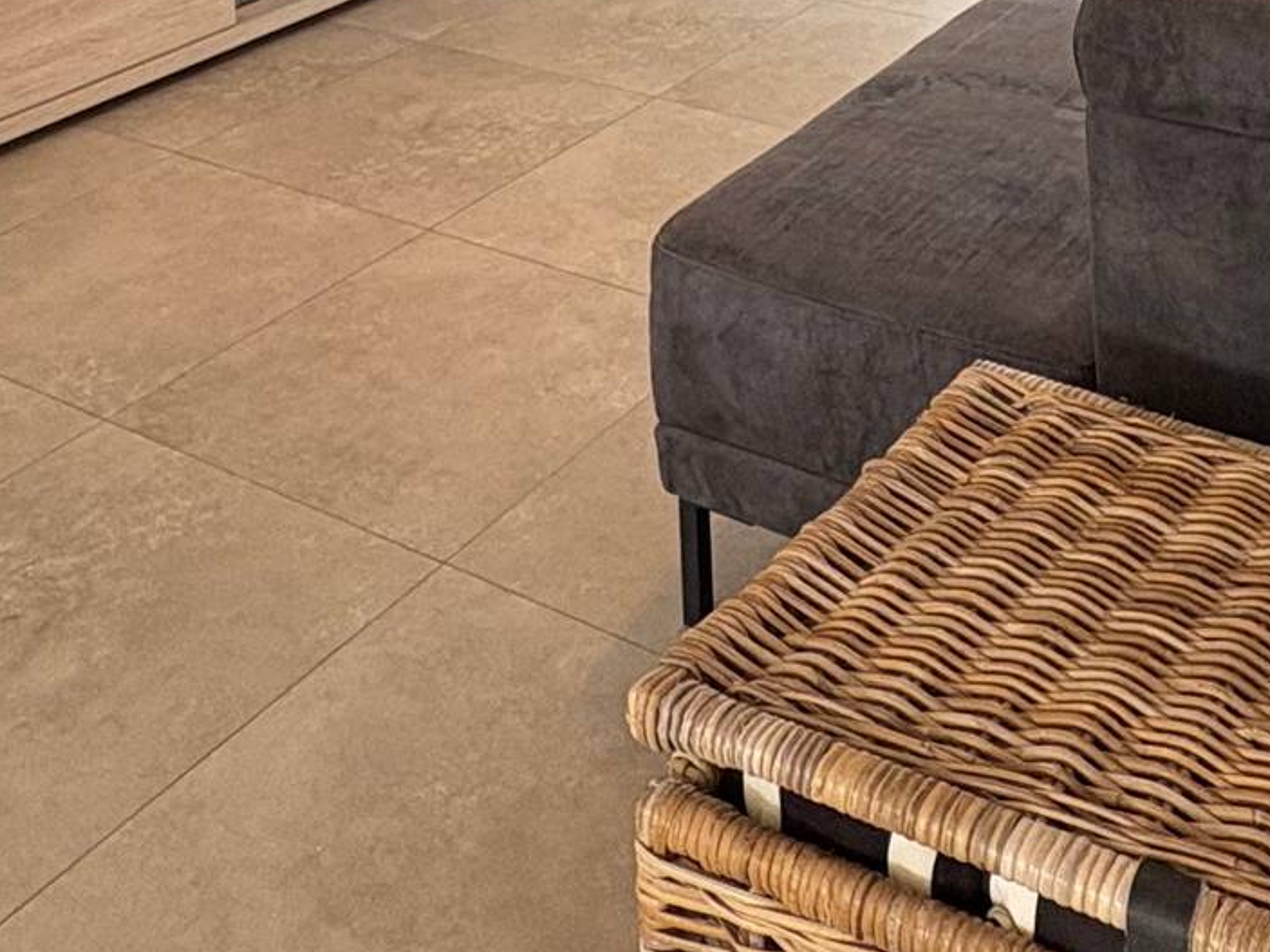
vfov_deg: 23.0
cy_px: -488
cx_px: 878
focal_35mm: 51
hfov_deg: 37.0
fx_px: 1871
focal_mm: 2.22
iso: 160
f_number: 2.2
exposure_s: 1/99
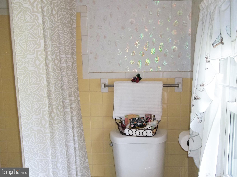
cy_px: 88
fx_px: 219
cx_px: 118
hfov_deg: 56.8
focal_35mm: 32
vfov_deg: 44.2
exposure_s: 1/40
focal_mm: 5.7
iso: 80
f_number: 2.9
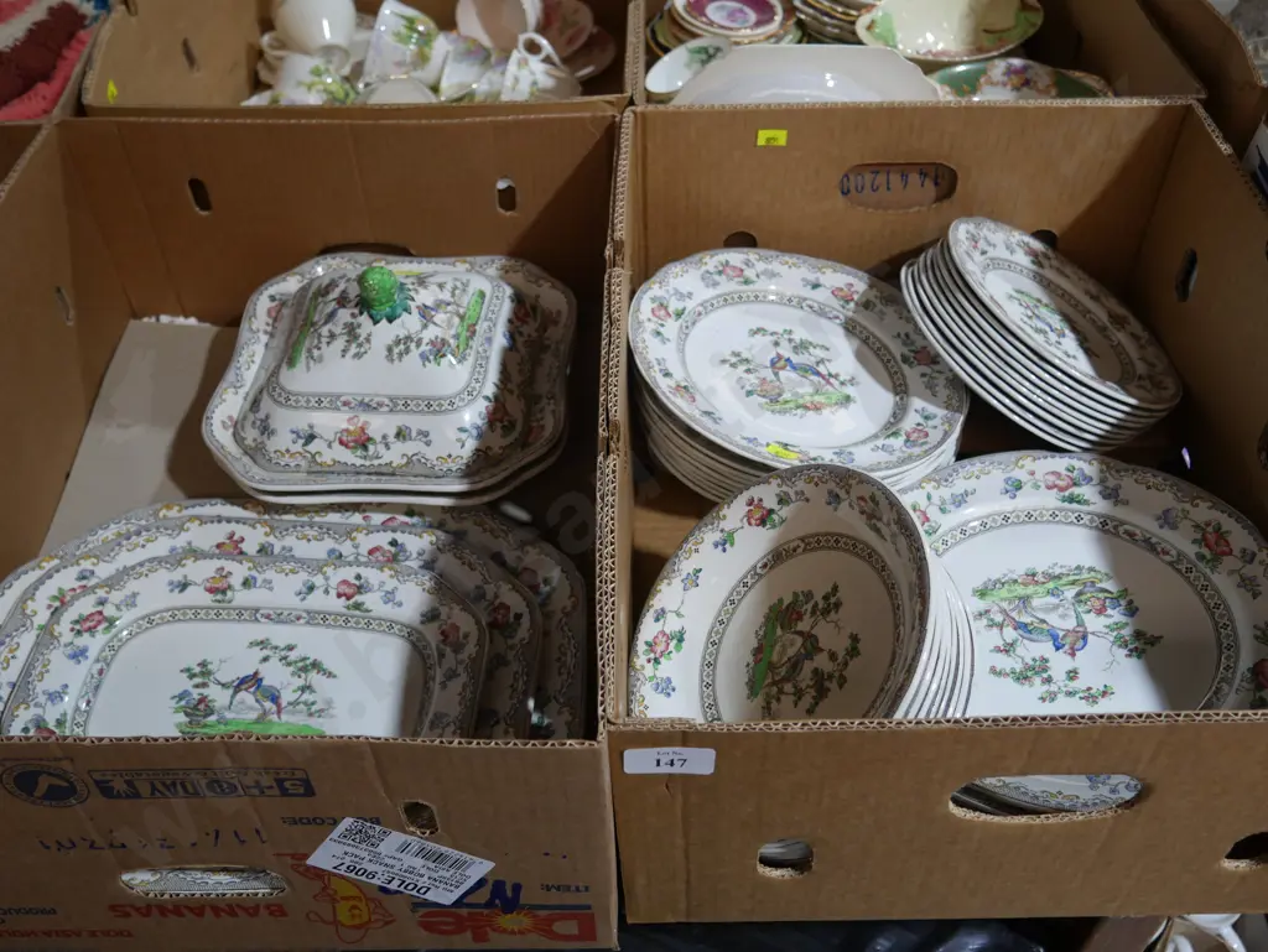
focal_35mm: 32
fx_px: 1173
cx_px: 634
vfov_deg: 44.2
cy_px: 476
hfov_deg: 56.8
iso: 250
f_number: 3.6
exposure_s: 1/60
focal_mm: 16
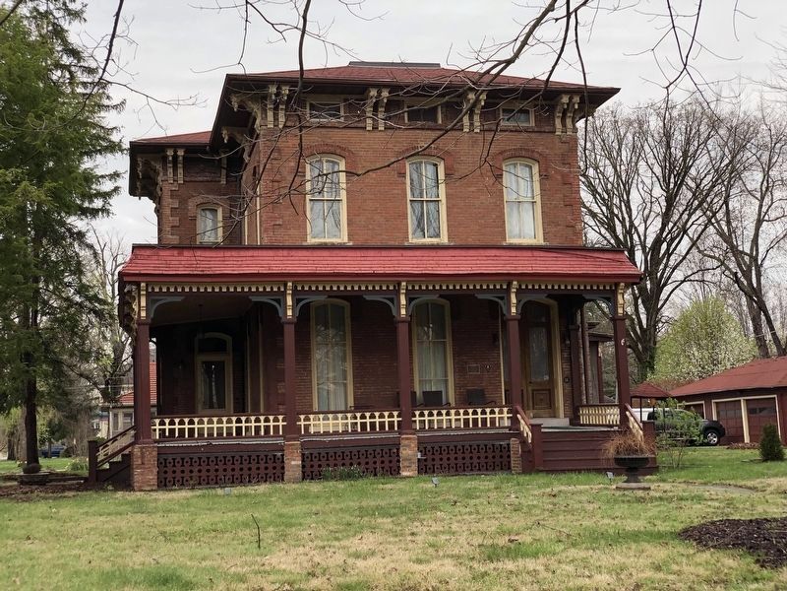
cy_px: 296
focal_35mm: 52
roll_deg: +2.6
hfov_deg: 36.8
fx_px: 1182
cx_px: 394
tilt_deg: +7.5
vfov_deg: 28.0
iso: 16
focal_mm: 6
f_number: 2.4
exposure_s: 1/201
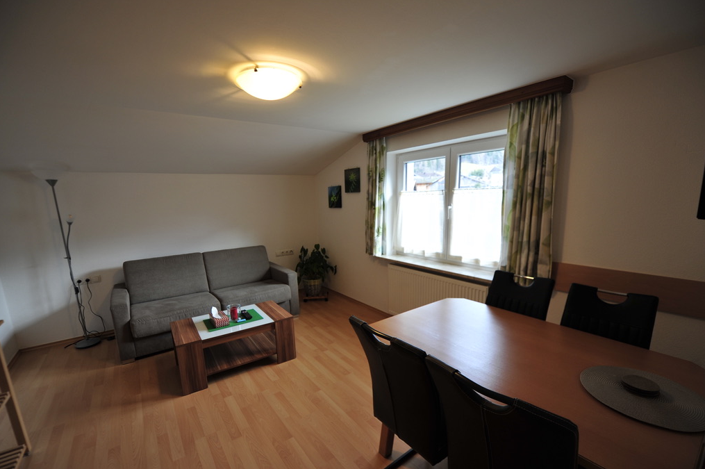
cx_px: 336
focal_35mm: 15
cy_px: 243
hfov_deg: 100.4
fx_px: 294
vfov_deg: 77.2
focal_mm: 14
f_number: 2.8
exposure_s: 1/60
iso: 250
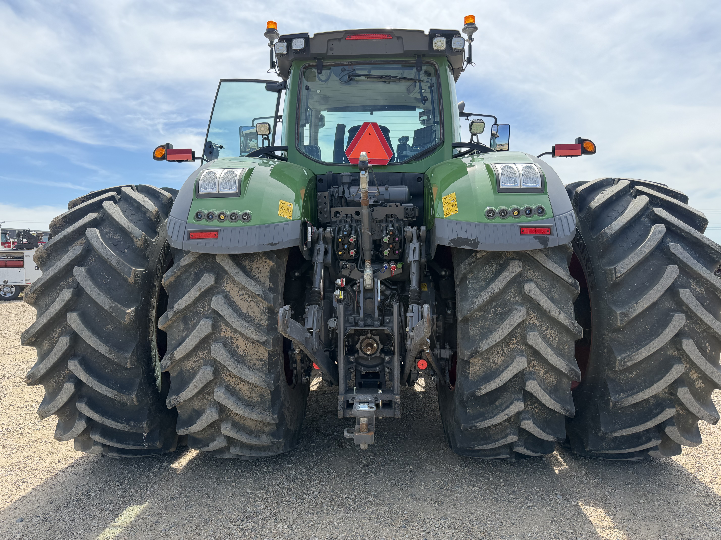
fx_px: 500
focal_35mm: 24
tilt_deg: -0.7
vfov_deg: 56.8
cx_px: 360
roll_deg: +1.8
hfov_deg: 71.6
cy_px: 270
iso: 100
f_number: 1.78
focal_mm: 6.76
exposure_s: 1/2703
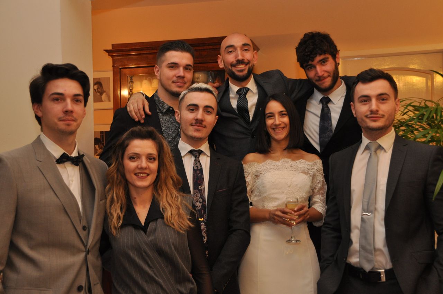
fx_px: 627
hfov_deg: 38.9
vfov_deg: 26.4
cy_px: 147
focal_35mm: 51
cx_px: 222
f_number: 4.5
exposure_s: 1/60
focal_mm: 34
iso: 800
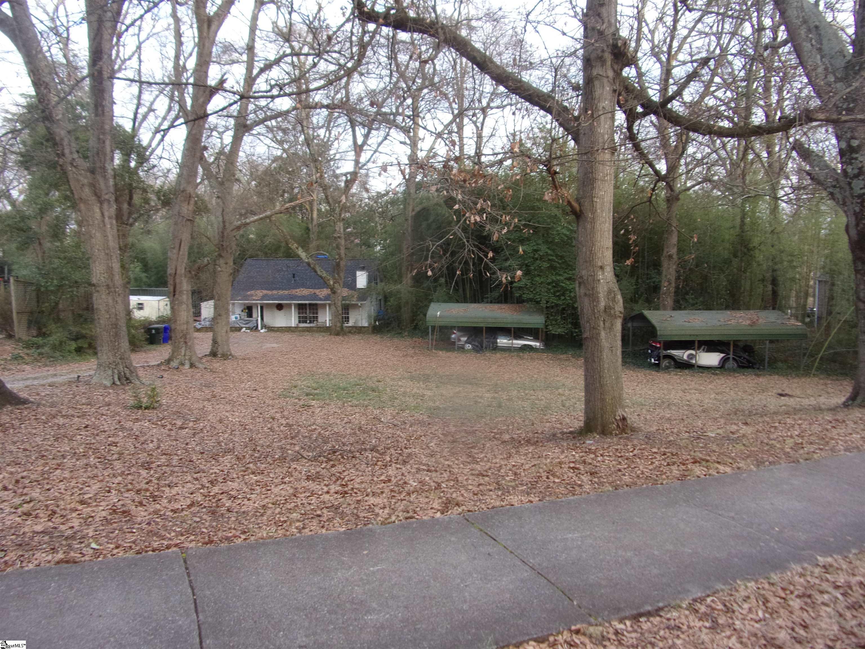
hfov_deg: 71.6
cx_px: 432
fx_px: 600
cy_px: 324
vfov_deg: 56.8
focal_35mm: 24
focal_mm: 4.3
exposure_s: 1/38
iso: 80
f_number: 3.3
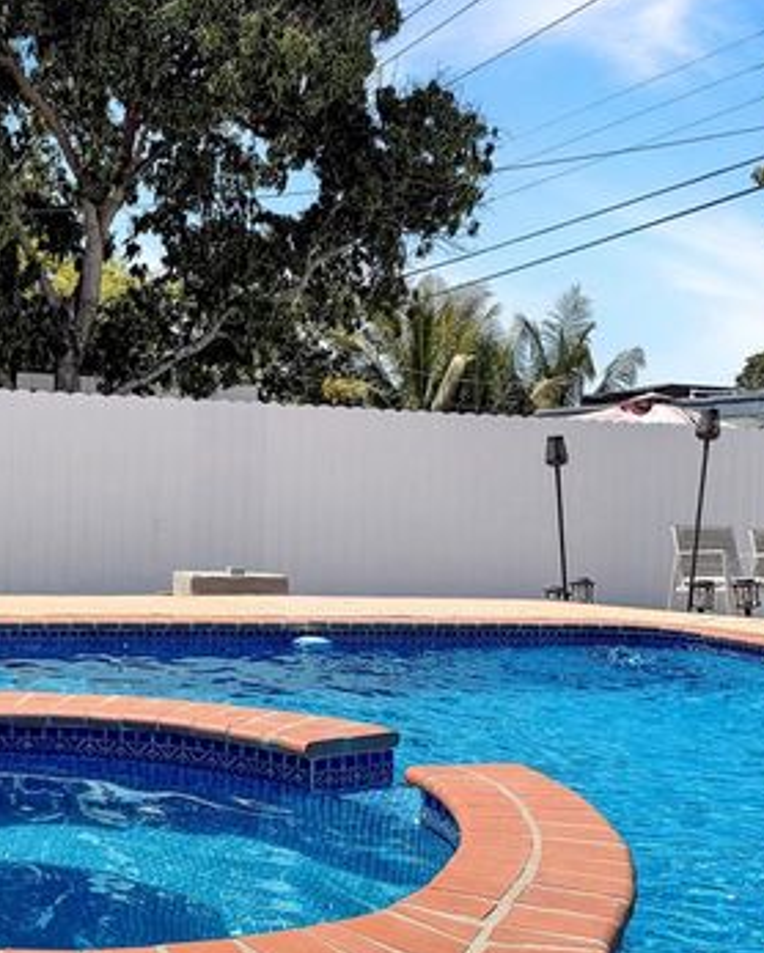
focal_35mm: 45
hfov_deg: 33.0
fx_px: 1271
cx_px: 217
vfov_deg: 41.1
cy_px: 490
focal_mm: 6.76
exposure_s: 1/6711
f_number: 1.78
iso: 80
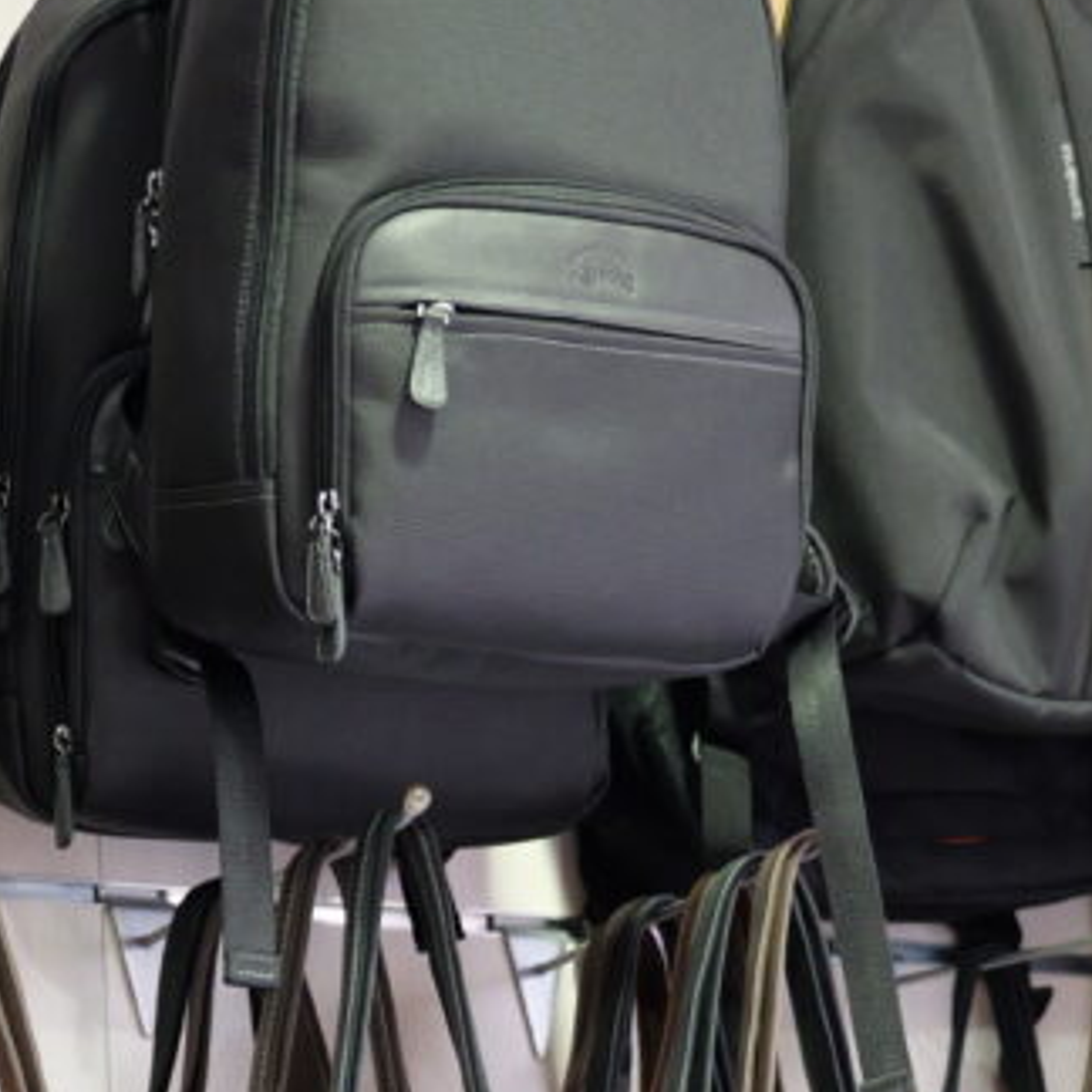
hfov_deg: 14.8
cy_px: 1833
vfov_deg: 13.5
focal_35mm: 118
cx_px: 421
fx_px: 4211
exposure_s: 1/60
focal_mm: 39
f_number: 2.8
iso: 2500
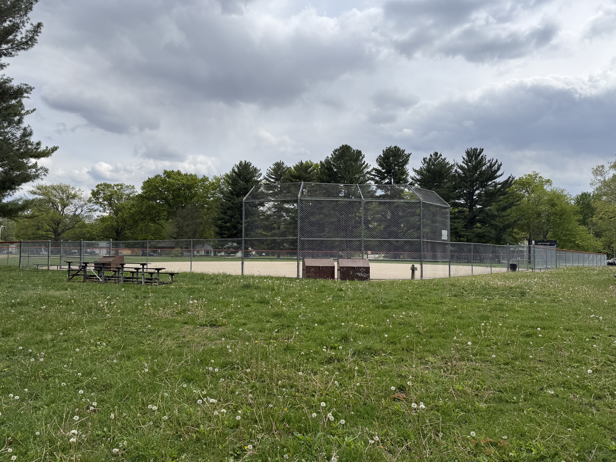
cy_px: 231
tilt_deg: +2.3
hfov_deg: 71.6
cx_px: 308
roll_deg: -2.7
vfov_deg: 56.8
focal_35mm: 24
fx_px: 427
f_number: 1.78
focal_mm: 6.76
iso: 80
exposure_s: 1/6711
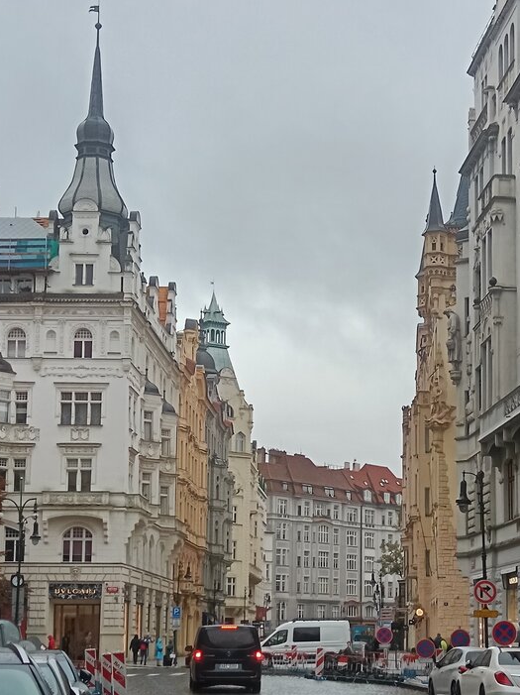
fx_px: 1484
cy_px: 459
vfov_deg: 26.2
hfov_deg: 19.8
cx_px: 342
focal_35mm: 74
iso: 100
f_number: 1.9
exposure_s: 1/194
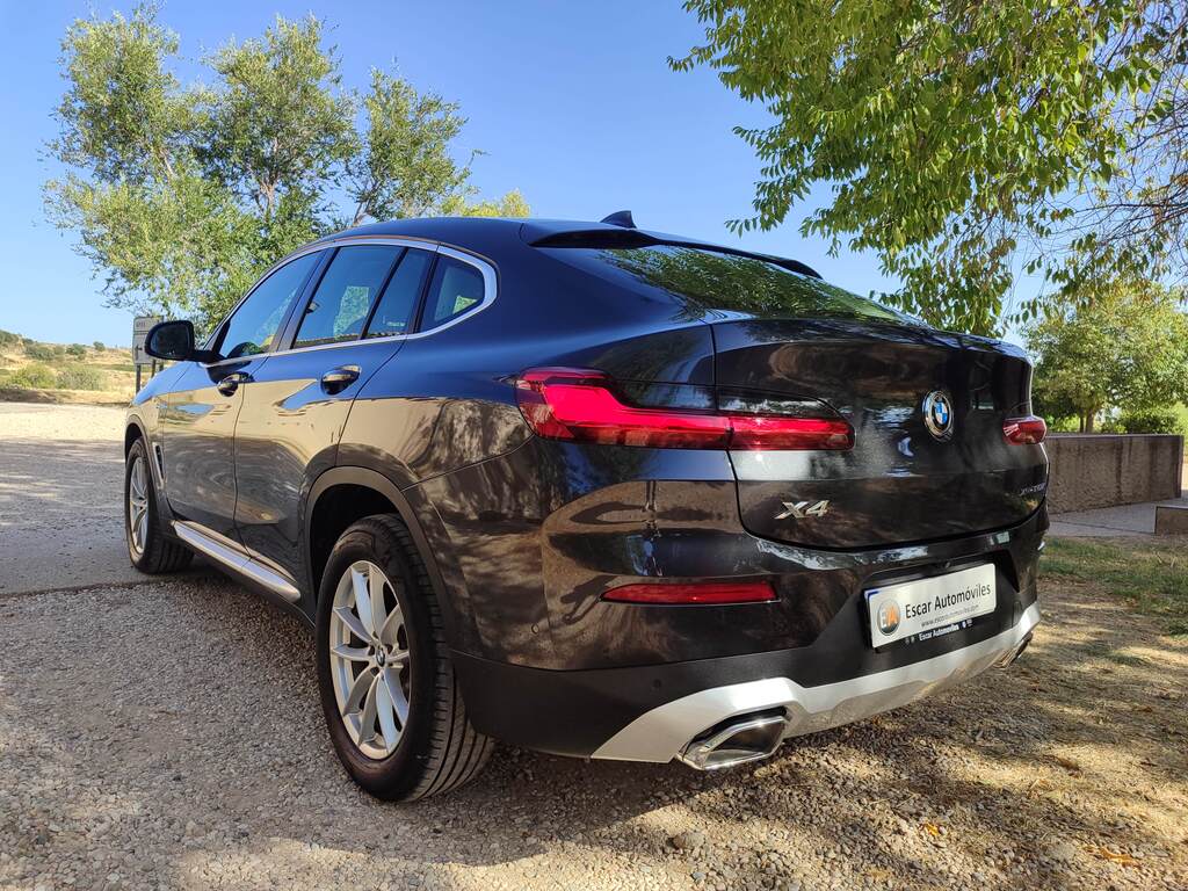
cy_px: 446
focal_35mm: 25
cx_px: 594
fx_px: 858
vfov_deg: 54.9
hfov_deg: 69.4
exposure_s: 1/472
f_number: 1.89
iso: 50
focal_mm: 5.95
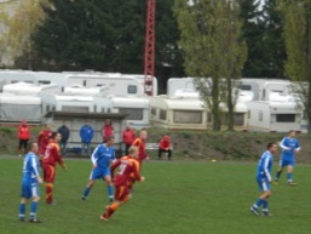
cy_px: 133
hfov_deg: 7.6
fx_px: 2346
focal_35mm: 261
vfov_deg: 5.7
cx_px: 127
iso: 400
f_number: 4.9
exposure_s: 1/160
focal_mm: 27
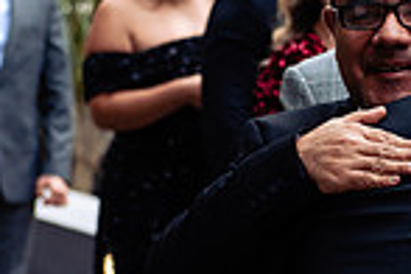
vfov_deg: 5.0
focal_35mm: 277
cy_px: 133
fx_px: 3162
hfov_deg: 7.4
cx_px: 414
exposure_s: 1/125
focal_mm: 70
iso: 500
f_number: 4
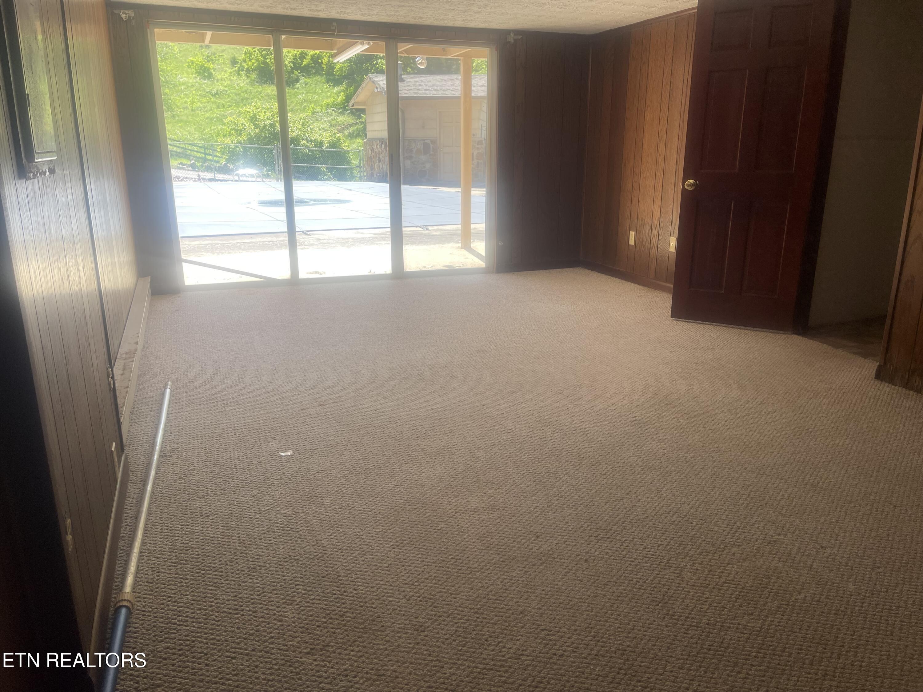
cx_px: 462
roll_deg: -0.1
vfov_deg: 54.9
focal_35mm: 25
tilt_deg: -16.9
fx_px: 667
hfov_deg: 69.4
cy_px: 346
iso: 32
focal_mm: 5.1
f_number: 1.6
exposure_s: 1/239
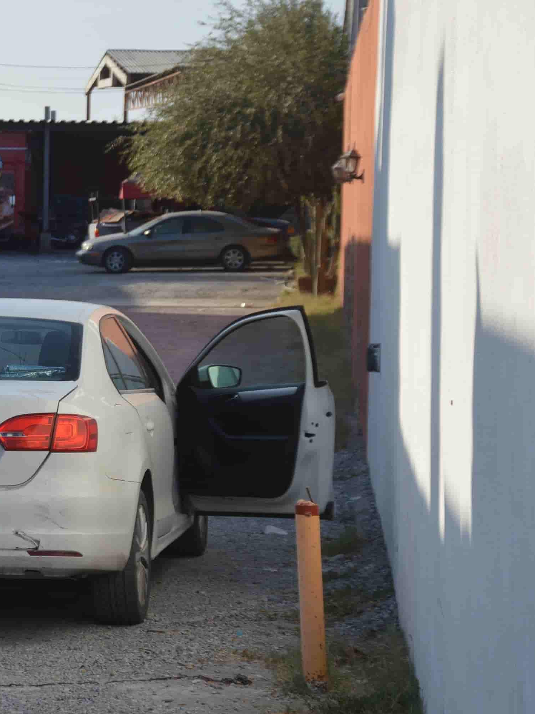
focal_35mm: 126
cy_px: 358
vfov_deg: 15.6
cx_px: 19
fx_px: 2597
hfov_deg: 11.7
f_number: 5.6
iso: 140
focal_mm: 58
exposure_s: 1/500
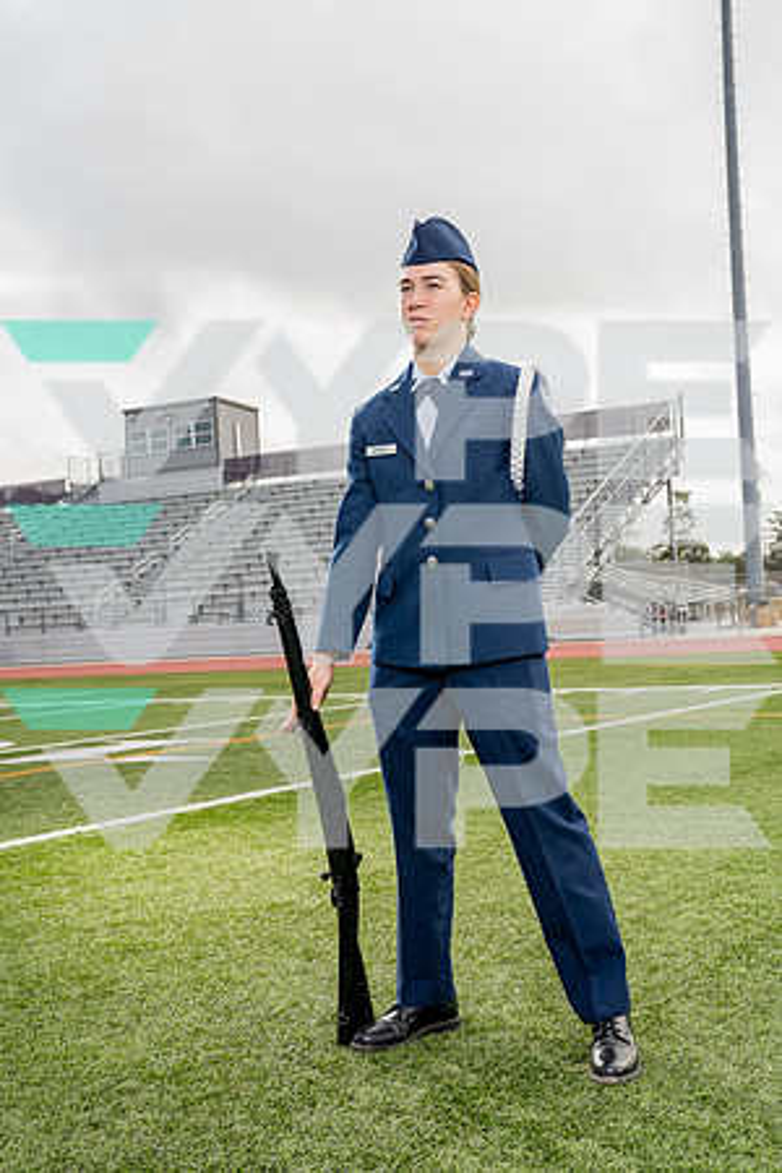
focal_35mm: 47
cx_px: 391
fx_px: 1531
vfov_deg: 41.9
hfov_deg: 28.6
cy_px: 586
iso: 320
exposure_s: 1/250
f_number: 7.1
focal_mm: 47
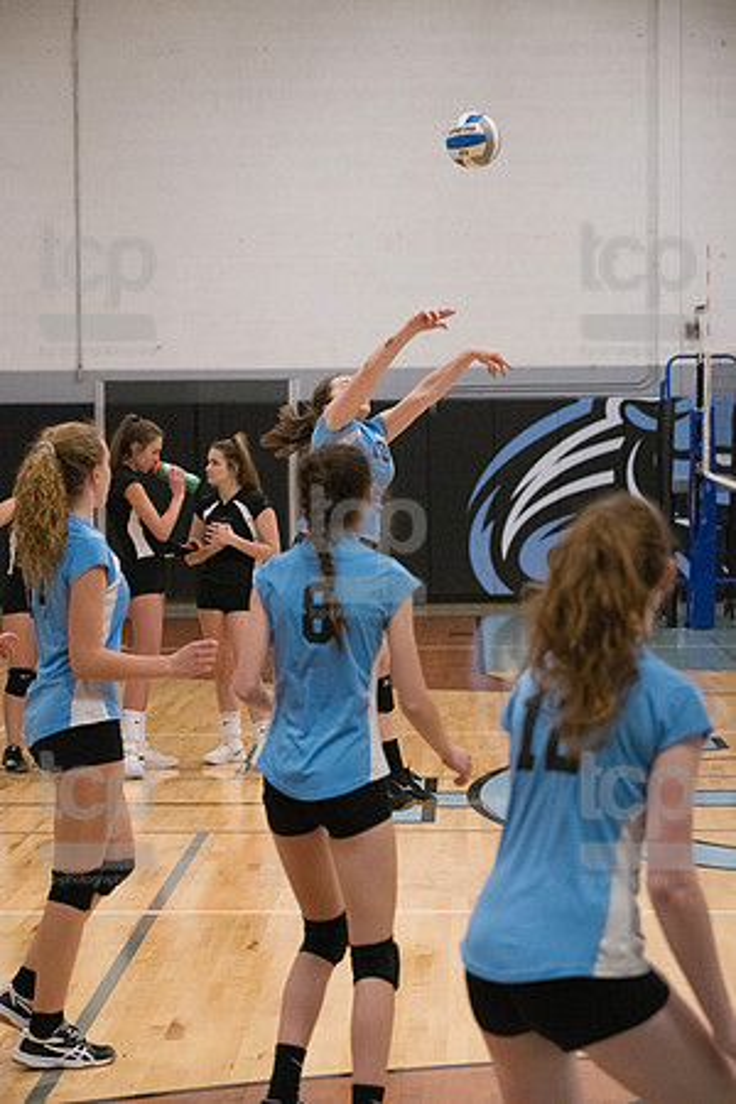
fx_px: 3066
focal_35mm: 100
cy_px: 552
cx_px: 368
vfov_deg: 20.4
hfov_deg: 13.7
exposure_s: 1/1000
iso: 8000
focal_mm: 100
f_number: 4.5
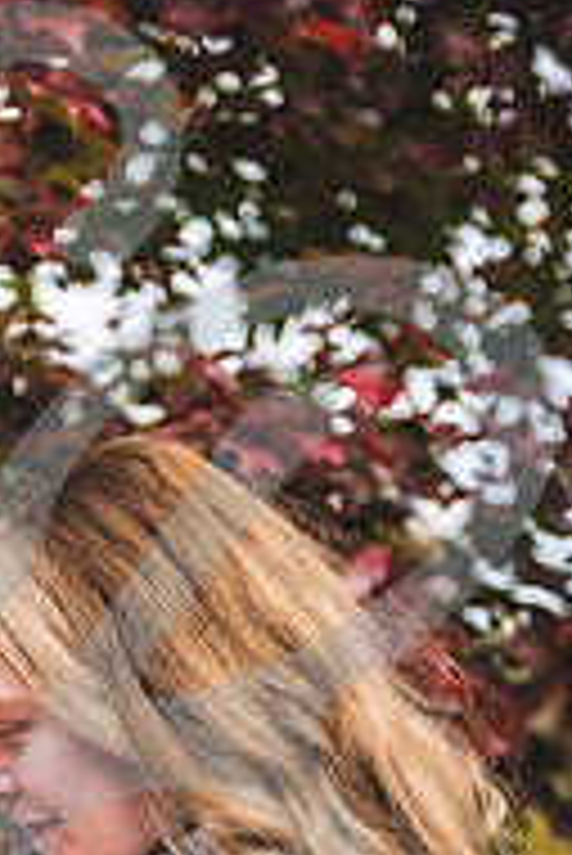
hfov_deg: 11.0
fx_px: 2926
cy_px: 760
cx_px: -86
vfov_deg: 16.4
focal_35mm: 123
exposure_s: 1/500
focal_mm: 52
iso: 100
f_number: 2.8
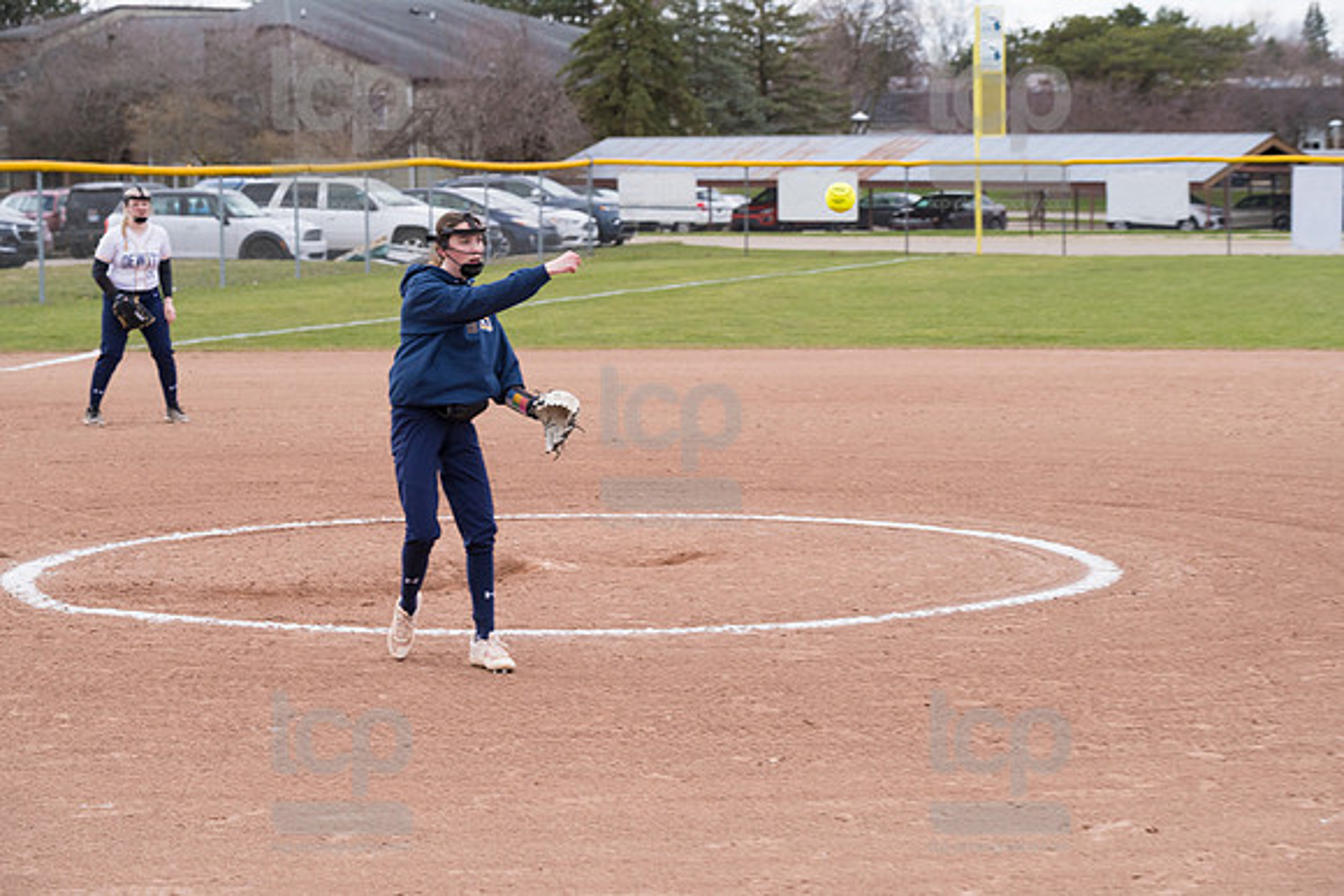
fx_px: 4331
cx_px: 672
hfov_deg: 17.6
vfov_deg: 11.8
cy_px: 448
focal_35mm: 116
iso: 640
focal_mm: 116
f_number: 5.6
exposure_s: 1/1600
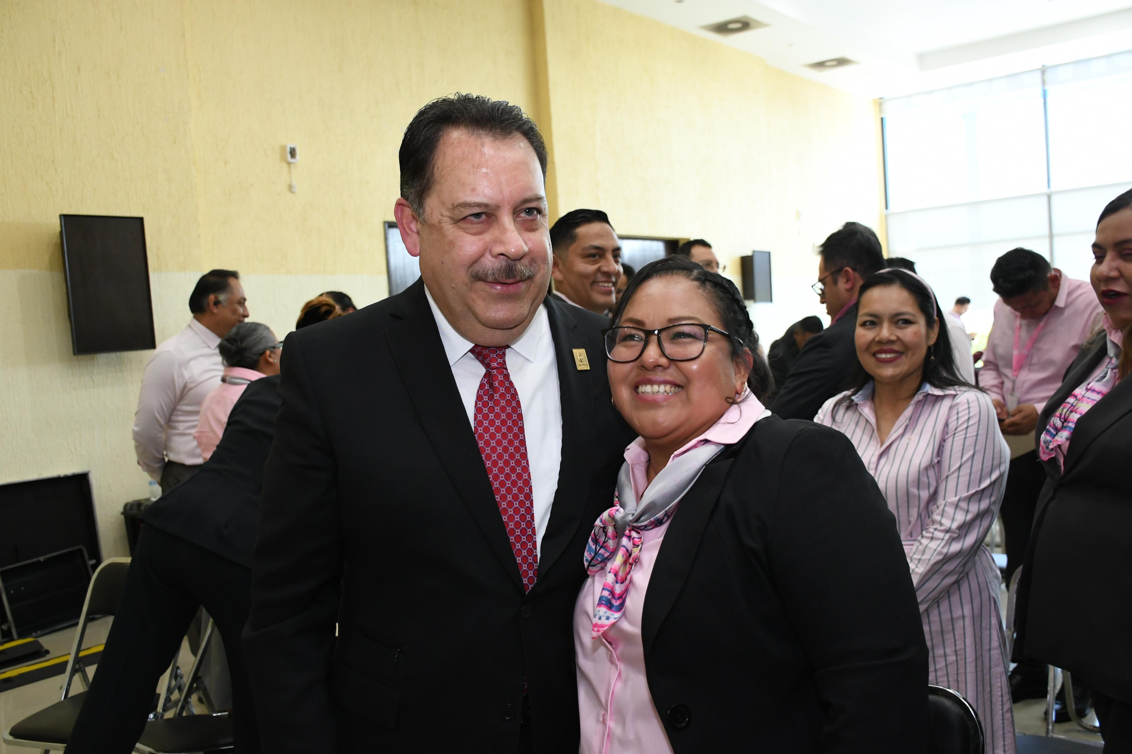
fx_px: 1038
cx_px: 566
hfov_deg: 57.2
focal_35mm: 33
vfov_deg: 40.0
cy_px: 377
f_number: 3.5
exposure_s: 1/100
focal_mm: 22
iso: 1250
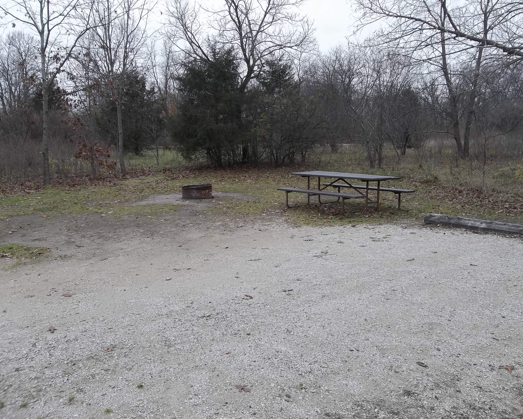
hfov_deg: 60.4
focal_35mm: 29
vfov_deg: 50.0
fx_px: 449
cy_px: 213
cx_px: 254
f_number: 3.5
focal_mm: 4.9
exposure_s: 1/160
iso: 80
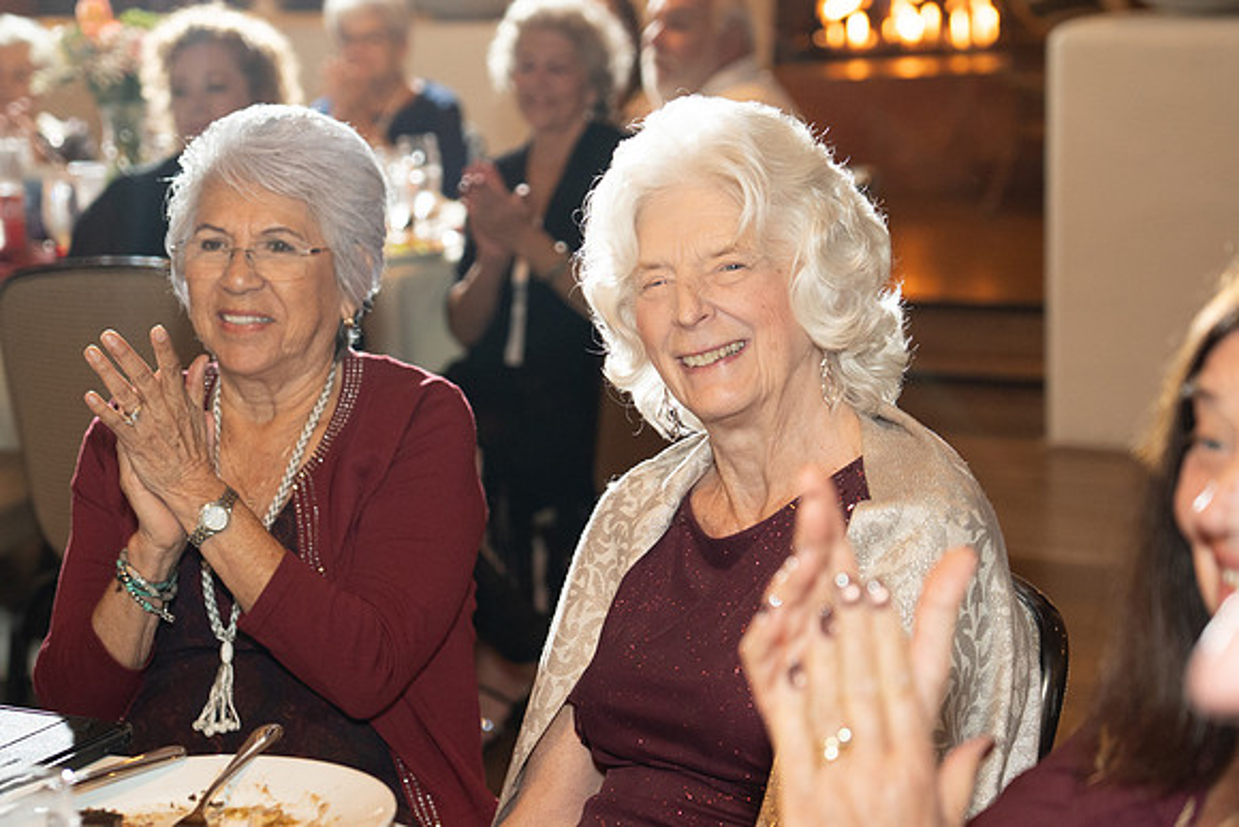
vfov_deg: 16.1
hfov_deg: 23.9
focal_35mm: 85
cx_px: 620
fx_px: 2926
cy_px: 414
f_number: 2.8
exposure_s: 1/125
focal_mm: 57
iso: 1600
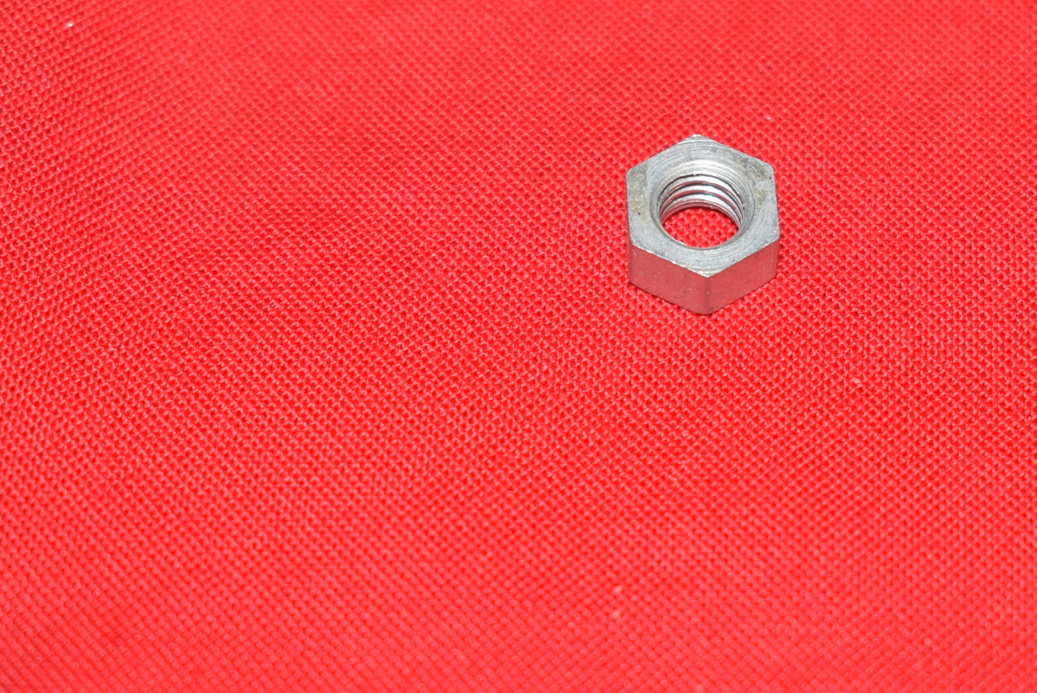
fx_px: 3257
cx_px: 652
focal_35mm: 113
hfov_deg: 18.1
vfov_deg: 12.1
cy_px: 237
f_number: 5.6
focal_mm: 40
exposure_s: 1/125
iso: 400
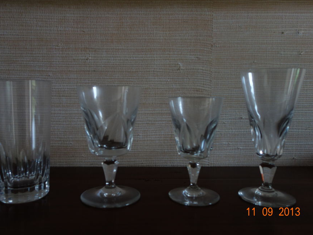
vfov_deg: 45.4
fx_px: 280
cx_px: 144
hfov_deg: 58.3
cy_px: 116
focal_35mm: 31
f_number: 1.8
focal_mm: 10.4
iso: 320
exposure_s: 1/30
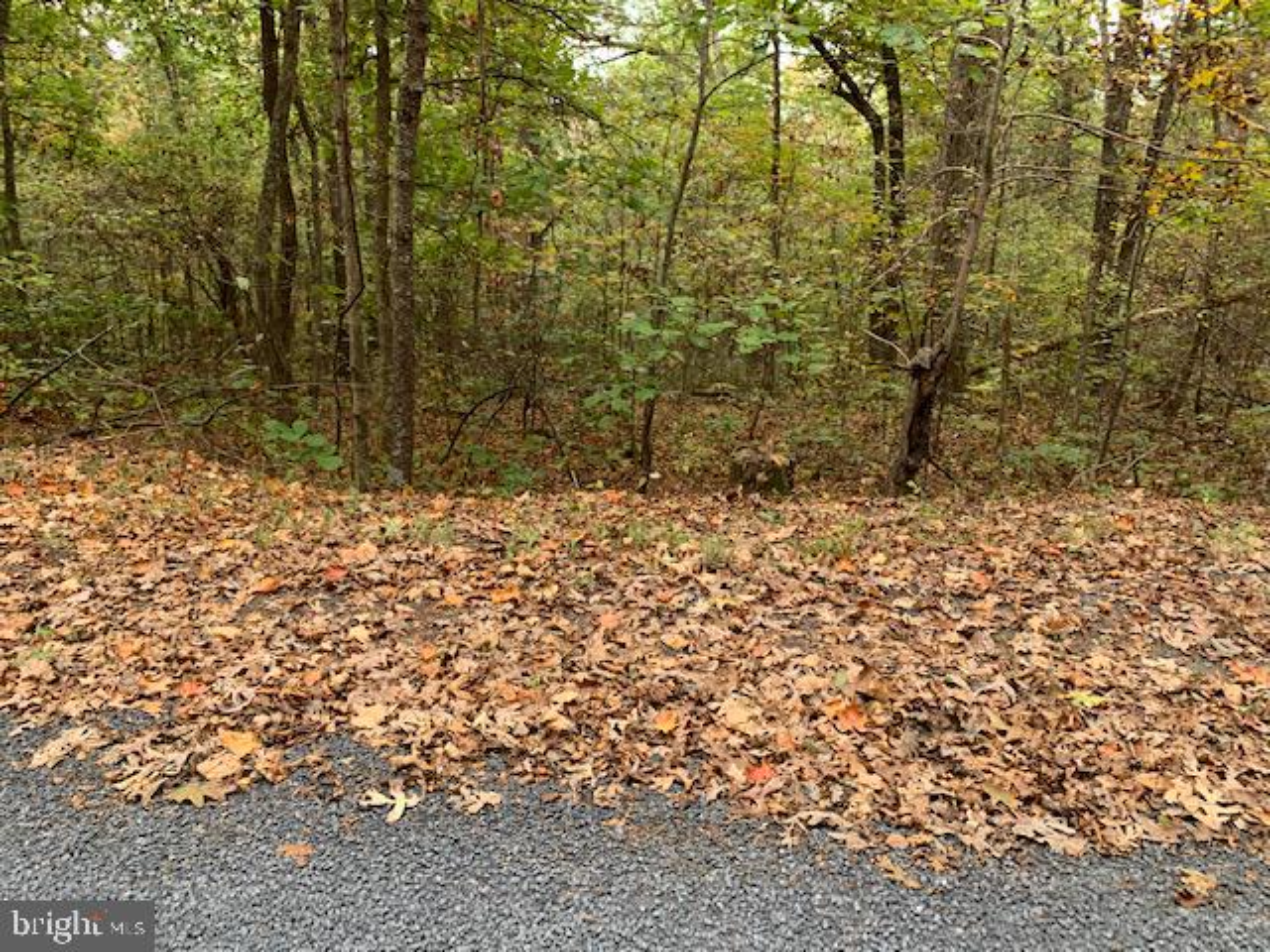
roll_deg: -0.2
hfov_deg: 67.3
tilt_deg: -19.4
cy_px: 476
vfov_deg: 53.1
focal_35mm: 26
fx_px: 954
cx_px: 635
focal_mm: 4.25
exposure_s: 1/121
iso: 64
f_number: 1.8
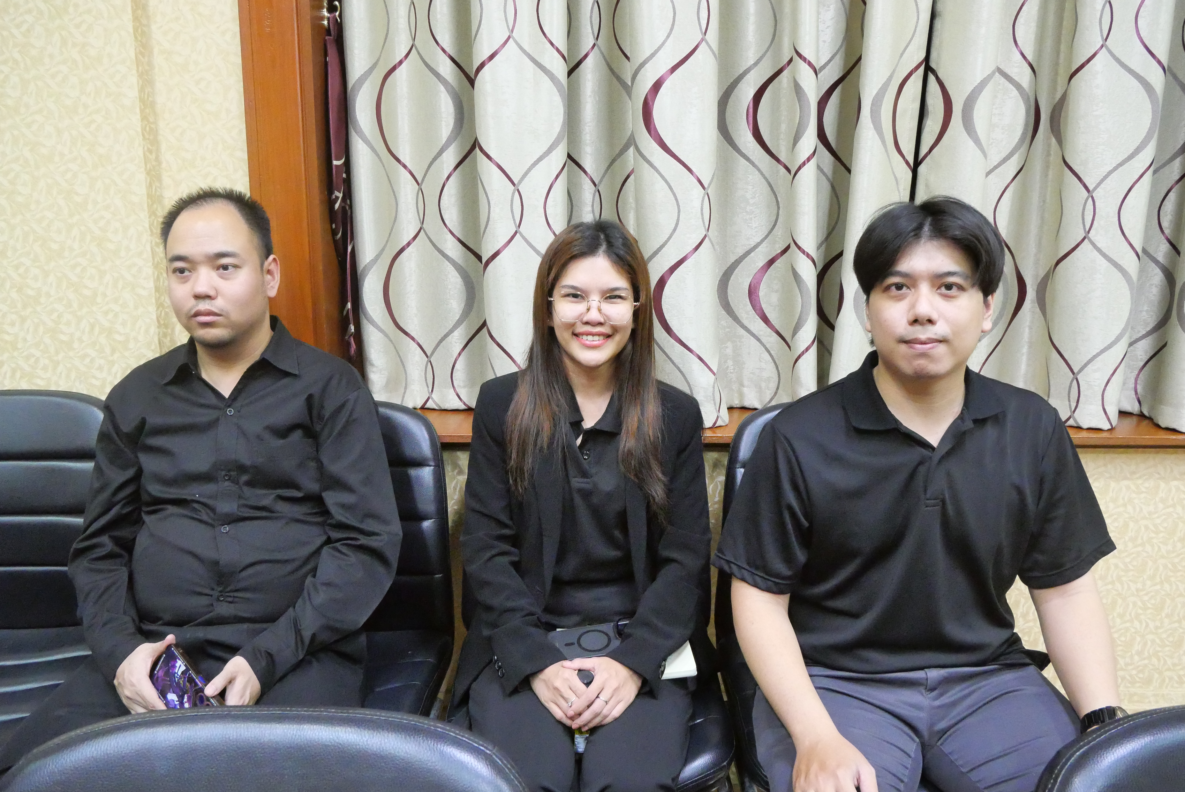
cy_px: 396
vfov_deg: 45.0
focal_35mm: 29
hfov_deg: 63.6
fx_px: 955
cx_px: 592
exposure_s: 1/25
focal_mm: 14
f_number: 5.6
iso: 6400
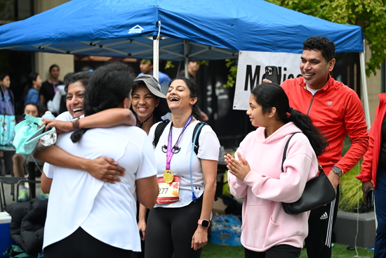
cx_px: 193
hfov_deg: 28.8
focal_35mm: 70
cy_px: 129
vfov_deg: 19.5
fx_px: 751
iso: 640
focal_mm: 70
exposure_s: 1/2000
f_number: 2.8
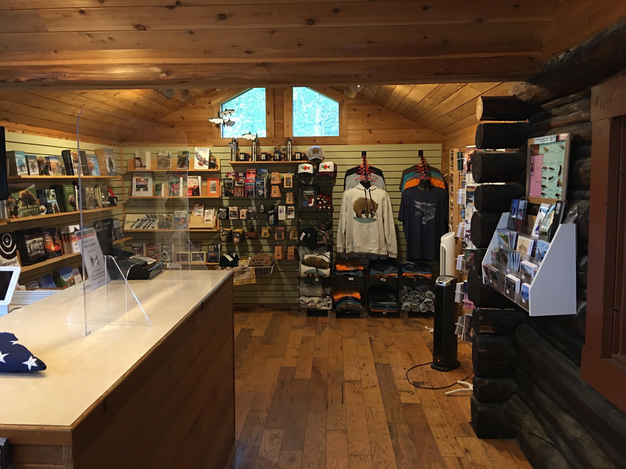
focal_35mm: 29
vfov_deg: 48.2
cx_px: 313
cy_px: 234
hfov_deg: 61.7
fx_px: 524
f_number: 2.2
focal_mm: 4.15
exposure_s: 1/15
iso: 80
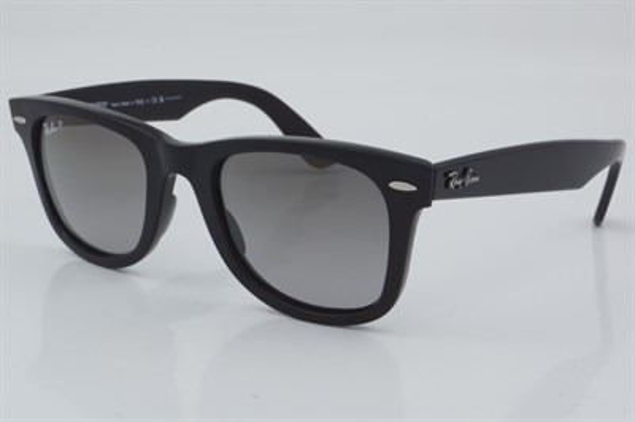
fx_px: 1322
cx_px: 318
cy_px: 211
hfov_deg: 27.0
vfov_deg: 18.2
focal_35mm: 75
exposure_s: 1/4
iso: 100
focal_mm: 50
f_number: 29
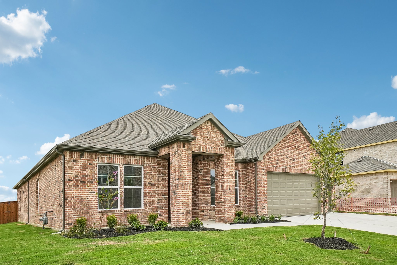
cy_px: 132
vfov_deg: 53.1
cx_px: 198
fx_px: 265
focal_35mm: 24
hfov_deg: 73.7
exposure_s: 1/1600
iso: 400
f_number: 8
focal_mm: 16
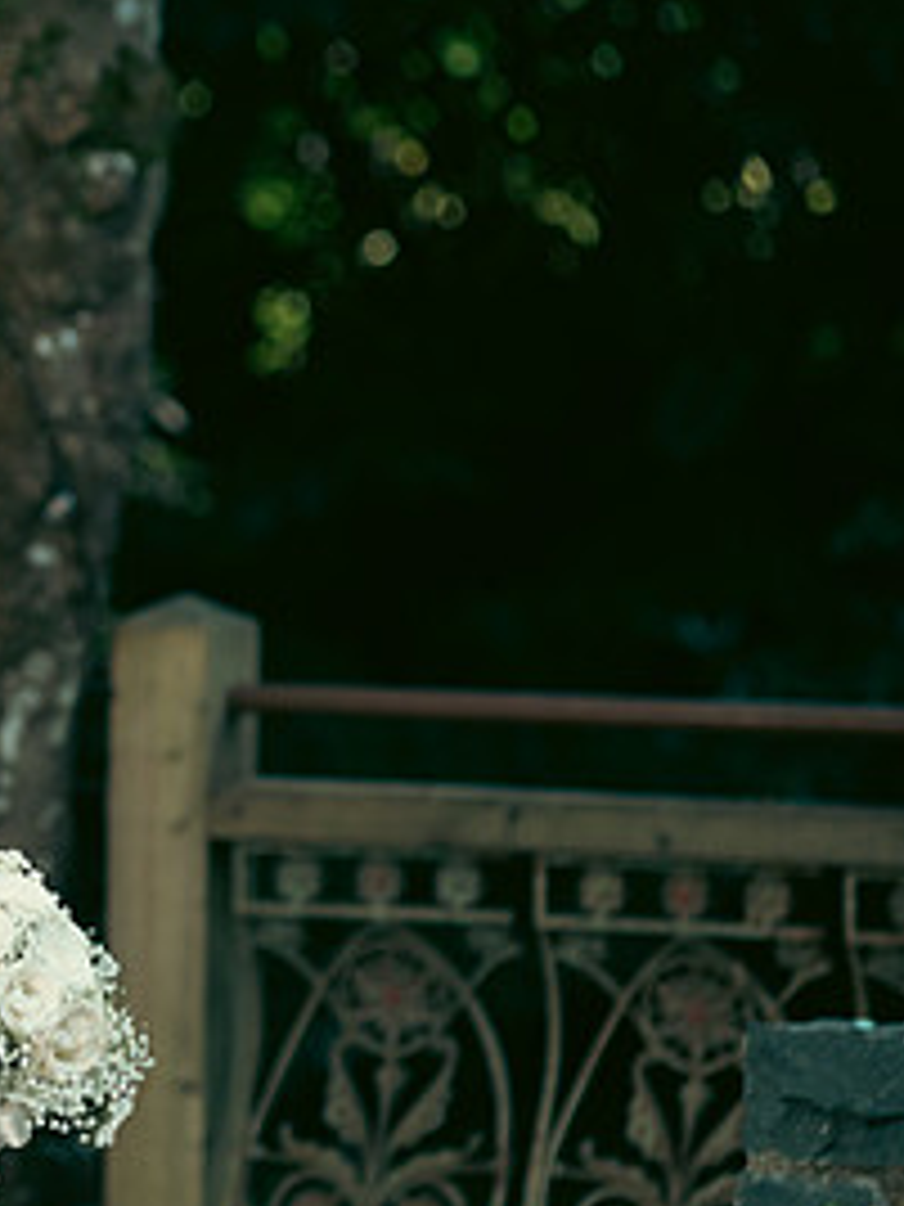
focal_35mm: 323
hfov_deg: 4.6
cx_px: -346
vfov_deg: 6.1
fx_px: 11247
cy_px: 848
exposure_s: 1/200
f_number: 3.5
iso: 160
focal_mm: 155
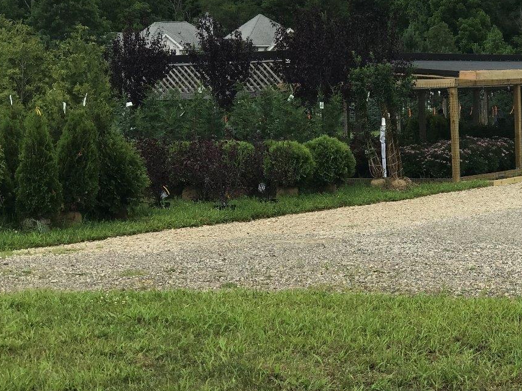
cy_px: 136
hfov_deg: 20.4
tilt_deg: -2.0
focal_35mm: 96
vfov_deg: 15.4
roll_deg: +2.2
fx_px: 1447
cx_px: 345
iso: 20
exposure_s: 1/709
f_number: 2.8
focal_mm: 6.6
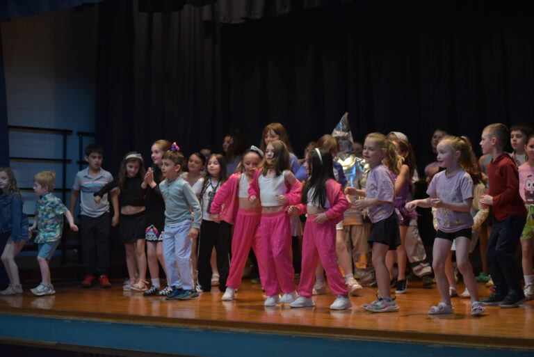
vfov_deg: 19.5
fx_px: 1039
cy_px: 178
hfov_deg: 28.8
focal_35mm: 70
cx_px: 267
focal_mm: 70
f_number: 2.8
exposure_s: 1/800
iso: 6400
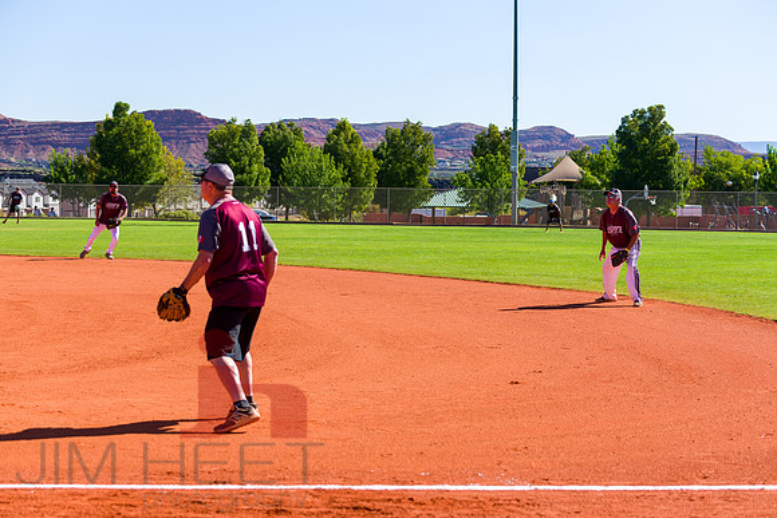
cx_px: 388
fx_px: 1758
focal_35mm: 81
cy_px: 259
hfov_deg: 24.9
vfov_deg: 16.8
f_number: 6.3
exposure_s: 1/1600
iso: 400
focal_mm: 80
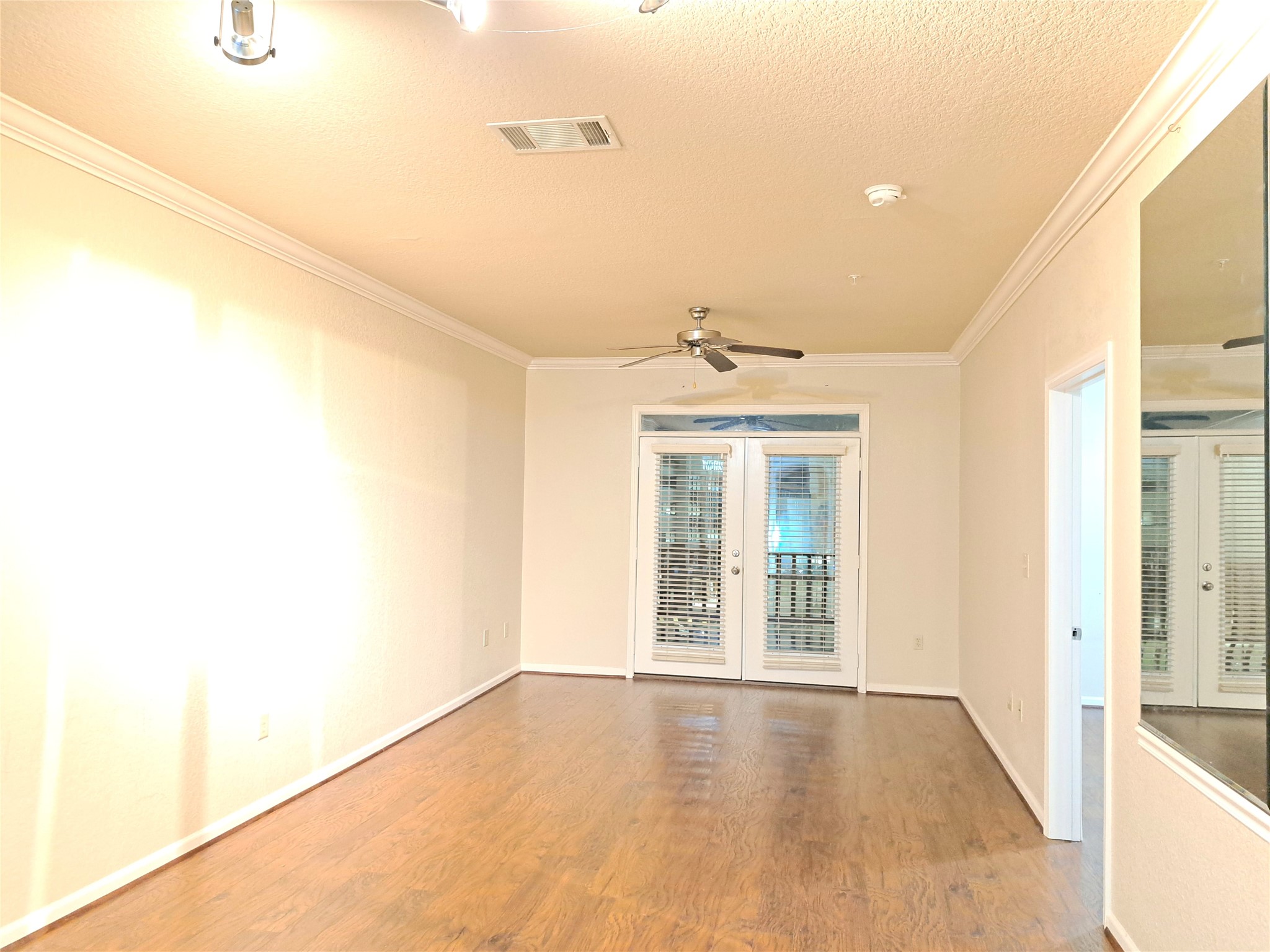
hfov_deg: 71.6
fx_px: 881
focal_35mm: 24
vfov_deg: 56.8
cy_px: 476
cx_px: 635
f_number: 1.8
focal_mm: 5.23
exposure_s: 1/20
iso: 800
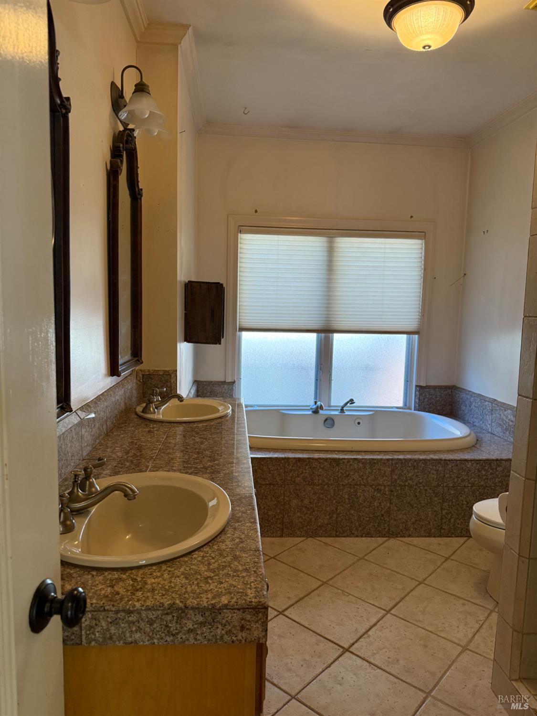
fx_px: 496
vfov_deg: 71.6
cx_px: 268
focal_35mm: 24
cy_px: 358
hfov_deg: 56.8
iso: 250
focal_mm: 6.76
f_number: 1.78
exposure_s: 1/60
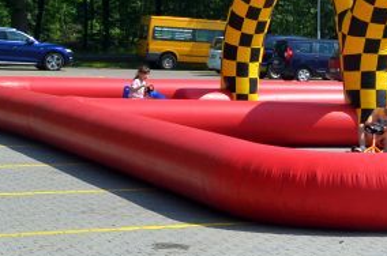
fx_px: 1244
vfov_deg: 11.7
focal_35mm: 116
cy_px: 50
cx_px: 585
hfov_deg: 16.1
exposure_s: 1/250
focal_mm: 22
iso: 100
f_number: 8
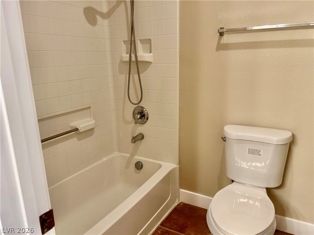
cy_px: 118
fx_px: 236
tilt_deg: -15.0
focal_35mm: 26
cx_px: 157
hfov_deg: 67.3
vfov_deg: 53.1
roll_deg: +0.7
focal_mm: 5.7
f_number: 1.5
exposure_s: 1/60
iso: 100
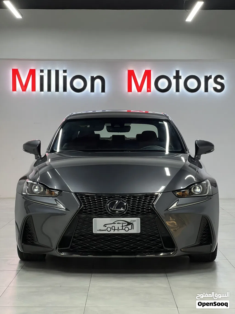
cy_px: 157
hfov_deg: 19.1
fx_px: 697
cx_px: 118
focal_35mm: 77
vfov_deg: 25.3
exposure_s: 1/60
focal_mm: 9
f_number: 2.8
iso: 400
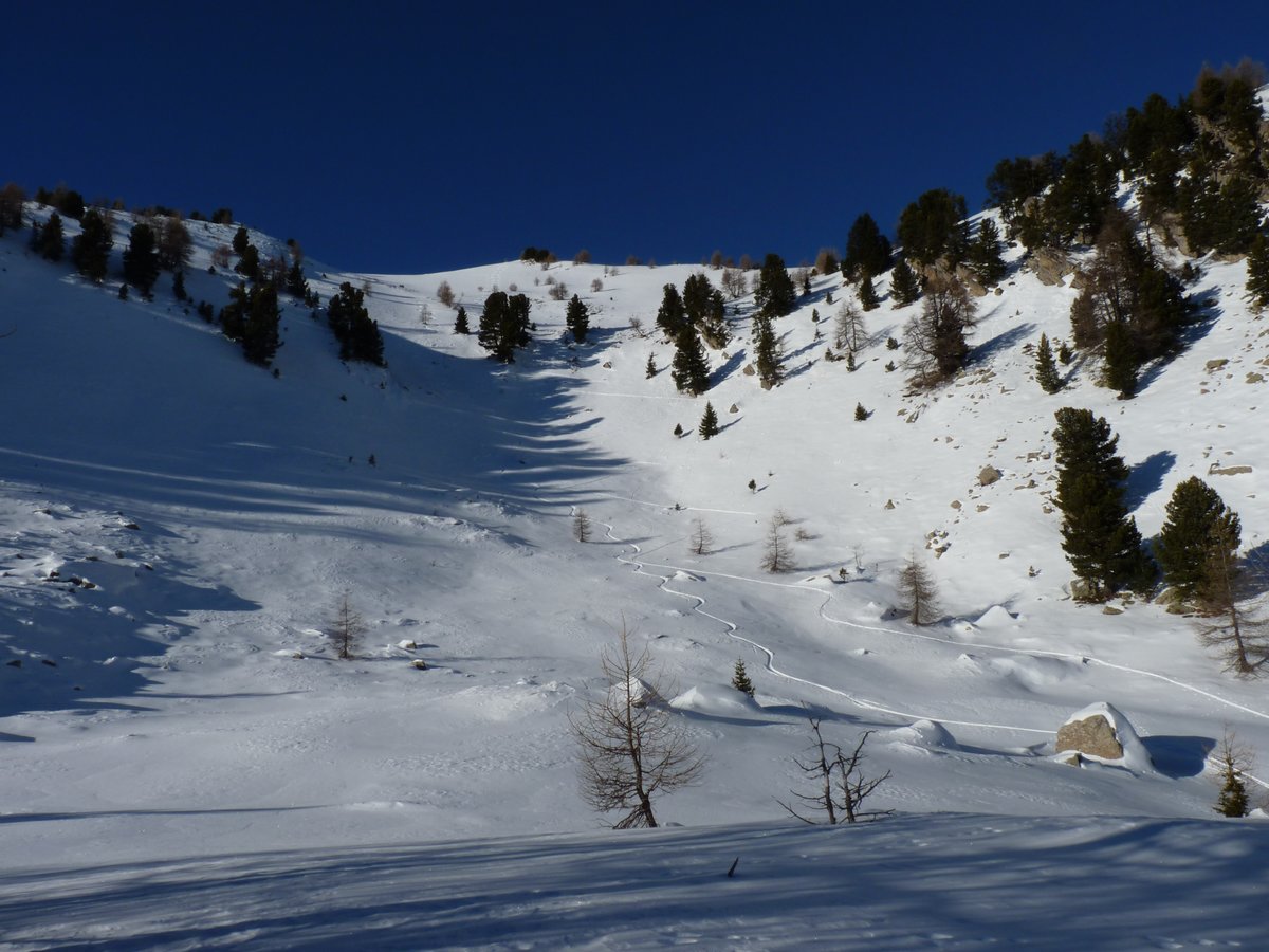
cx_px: 634
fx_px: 1026
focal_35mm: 28
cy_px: 476
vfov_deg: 49.7
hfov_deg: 63.4
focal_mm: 4.9
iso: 80
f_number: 7.1
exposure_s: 1/500
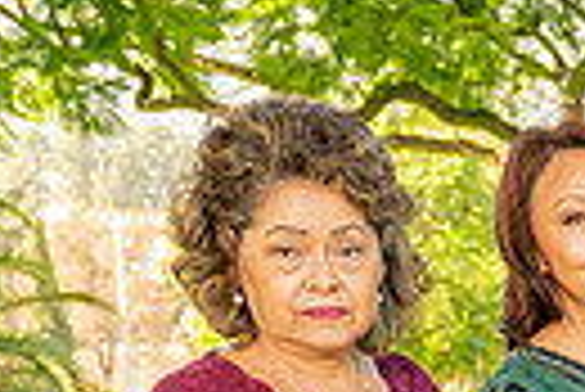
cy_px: 901
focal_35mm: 142
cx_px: 1086
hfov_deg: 12.9
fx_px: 2310
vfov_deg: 8.9
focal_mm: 24
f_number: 3.5
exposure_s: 1/200
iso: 200
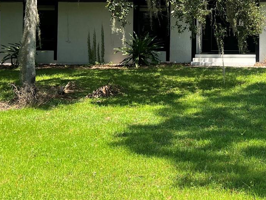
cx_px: 274
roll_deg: -0.8
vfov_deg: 23.8
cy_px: 22
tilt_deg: +1.9
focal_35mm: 60
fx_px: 461
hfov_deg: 29.7
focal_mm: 5.7
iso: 50
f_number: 1.5
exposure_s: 1/1597
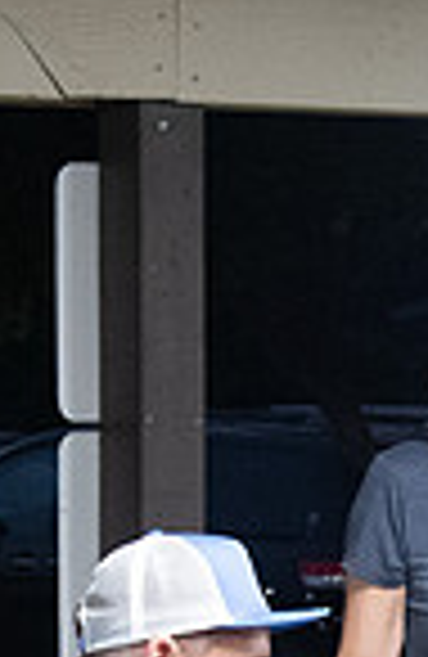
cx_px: 283
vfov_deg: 8.1
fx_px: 4661
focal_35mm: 257
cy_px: 557
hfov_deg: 5.3
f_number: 4
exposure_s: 1/100
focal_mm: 38
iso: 3200
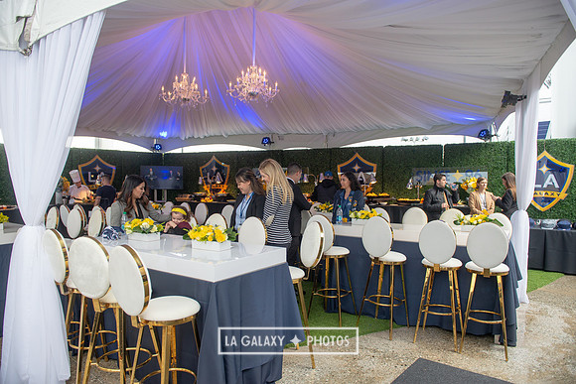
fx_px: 384
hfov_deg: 73.7
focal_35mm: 24
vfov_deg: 53.2
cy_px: 192
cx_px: 288
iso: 500
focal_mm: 24
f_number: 3.5
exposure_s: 1/500
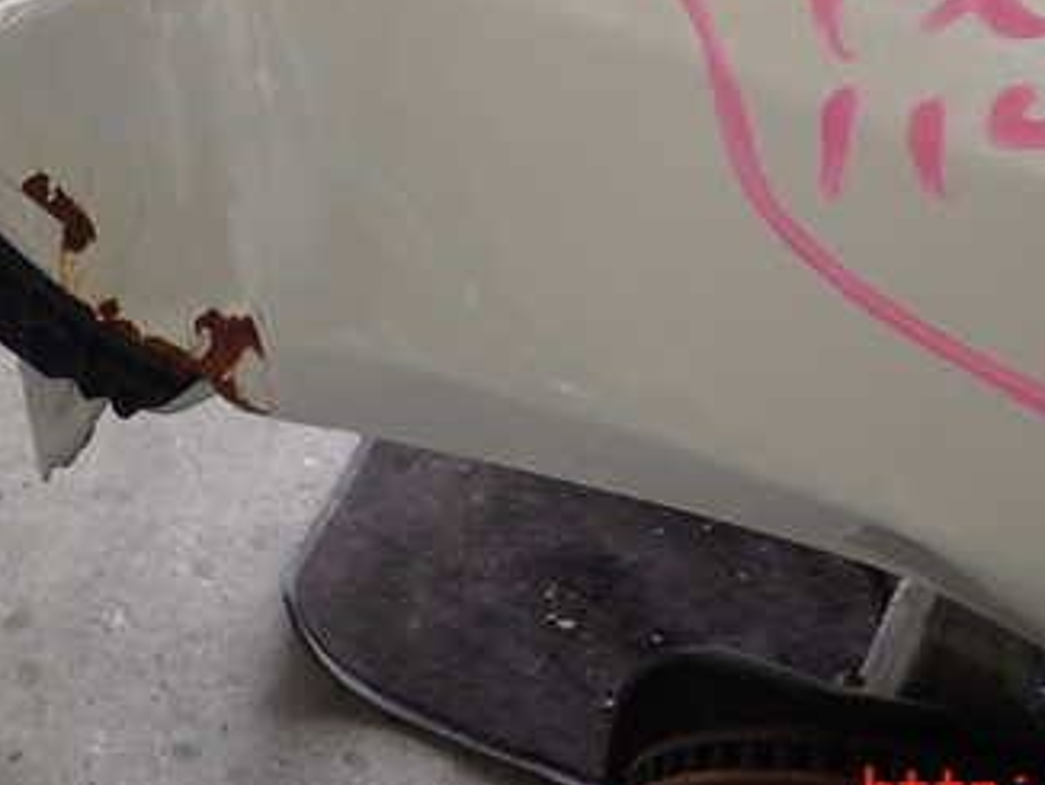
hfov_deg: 41.0
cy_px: 119
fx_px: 1390
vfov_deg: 30.5
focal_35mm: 46
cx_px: 625
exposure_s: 1/60
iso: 100
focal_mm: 4.5
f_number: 2
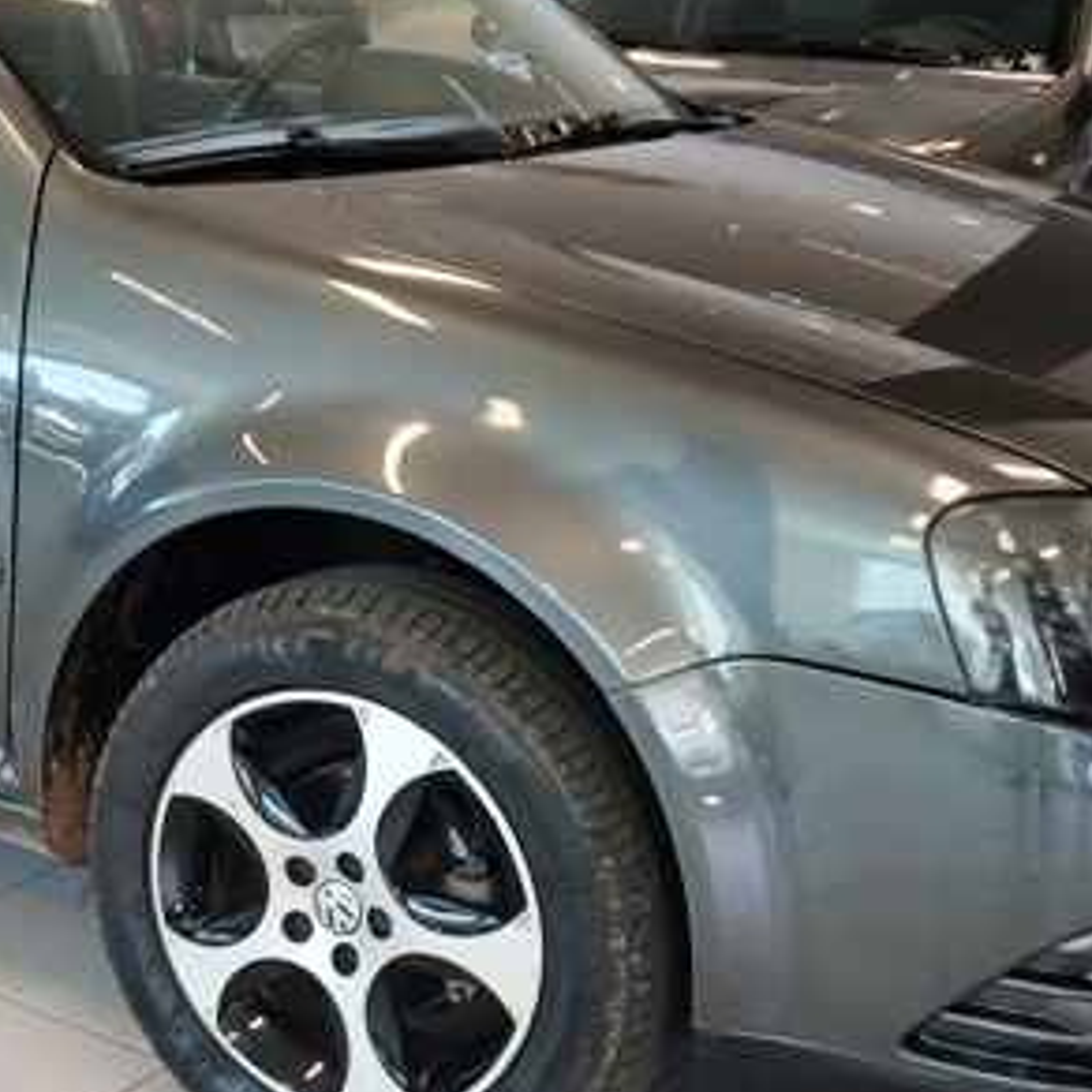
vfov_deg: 27.3
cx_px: 142
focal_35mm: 63
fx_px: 2248
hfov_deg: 26.5
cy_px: 598
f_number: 1.8
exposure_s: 1/60
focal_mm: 3.98
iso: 80
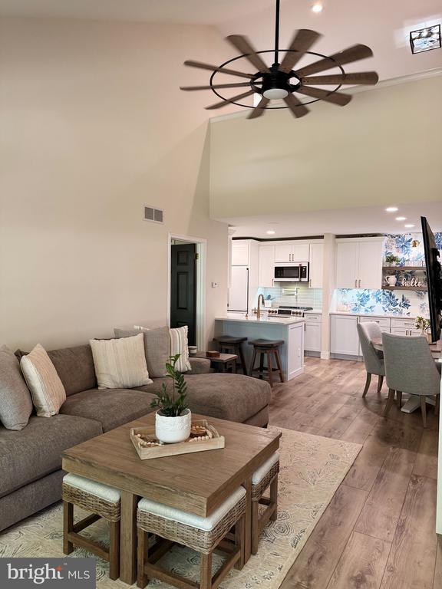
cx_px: 221
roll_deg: -0.9
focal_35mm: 24
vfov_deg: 71.6
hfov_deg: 56.8
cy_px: 294
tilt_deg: -0.2
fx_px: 409
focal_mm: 6.76
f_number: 1.78
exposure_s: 1/120
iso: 160
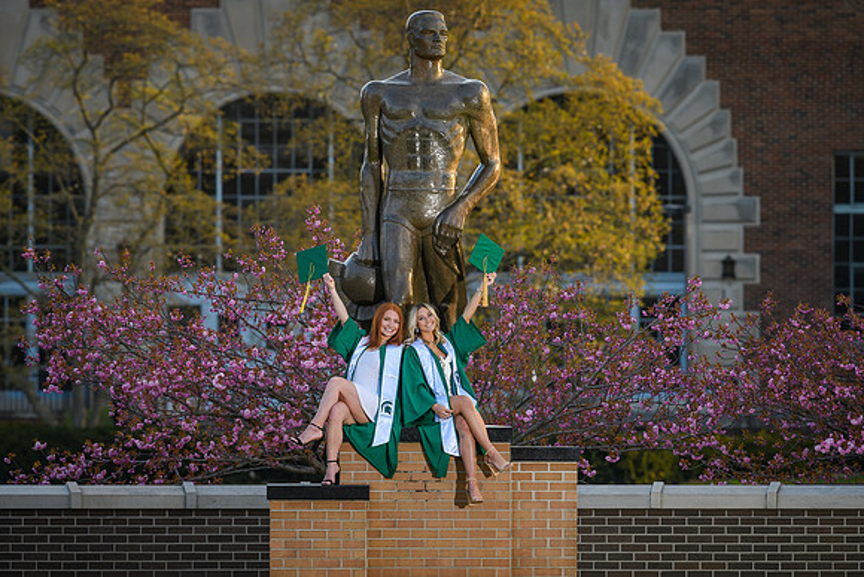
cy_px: 274
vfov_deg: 2.8
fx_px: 11919
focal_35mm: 497
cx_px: 460
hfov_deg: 4.2
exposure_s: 1/200
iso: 160
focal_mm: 300
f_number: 5.6
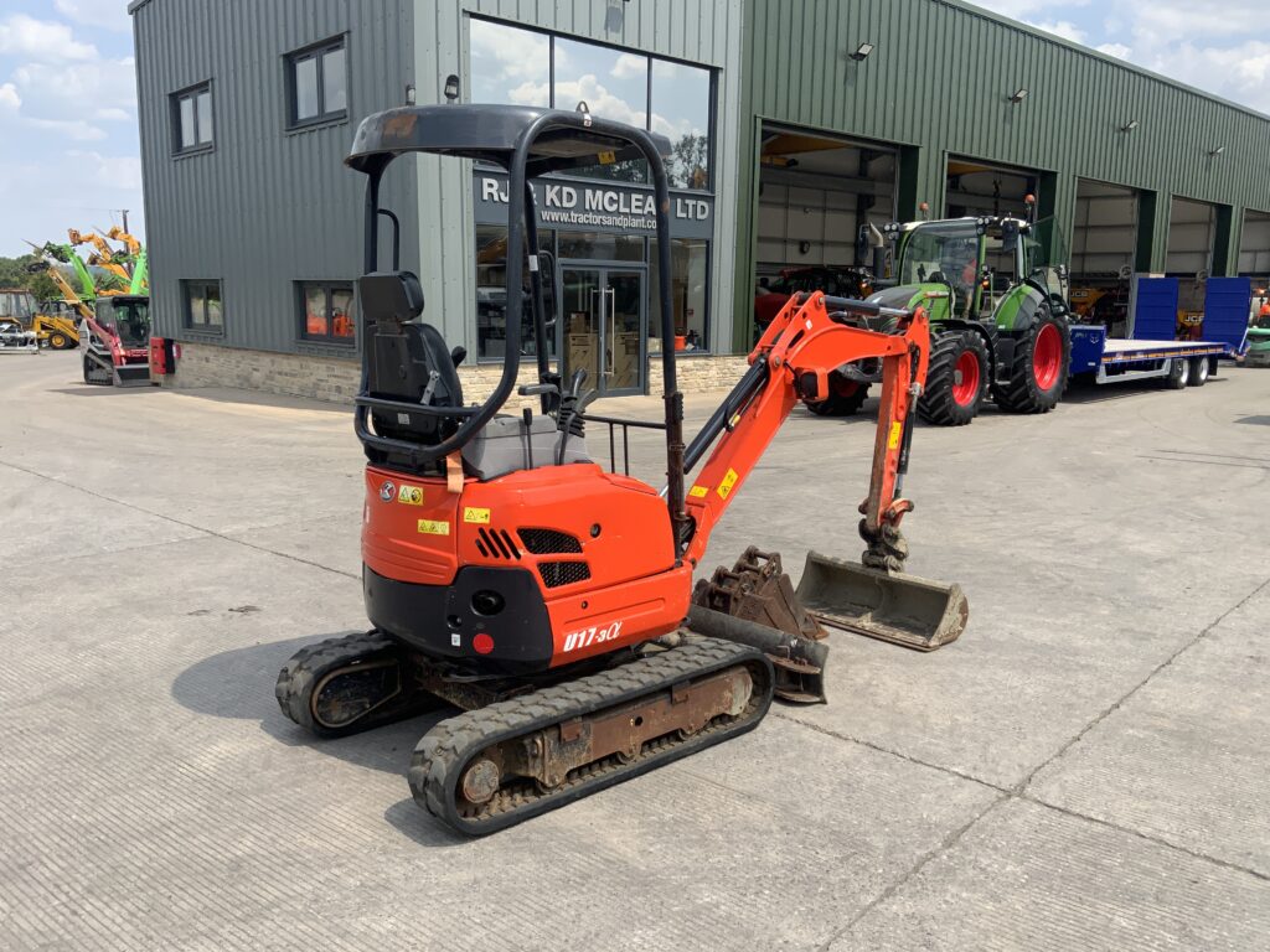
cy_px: 476
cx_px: 635
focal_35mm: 29
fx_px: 1064
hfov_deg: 61.7
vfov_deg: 48.2
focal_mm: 3
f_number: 1.8
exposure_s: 1/1144
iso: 16
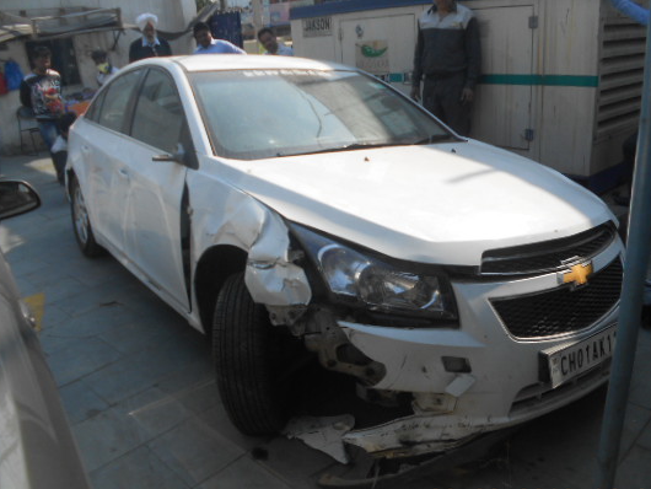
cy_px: 263
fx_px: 659
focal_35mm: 35
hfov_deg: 52.6
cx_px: 335
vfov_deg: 40.7
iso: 80
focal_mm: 5.3
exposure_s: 1/800
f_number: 3.4
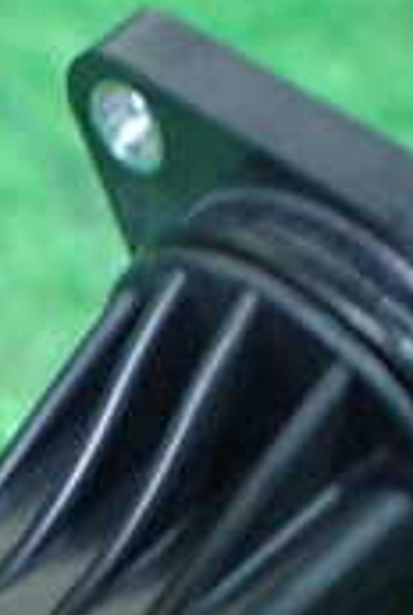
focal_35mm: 108
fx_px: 1851
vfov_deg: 18.0
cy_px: 732
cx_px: -25
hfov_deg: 12.5
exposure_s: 1/30
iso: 800
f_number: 2.3
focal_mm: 5.4
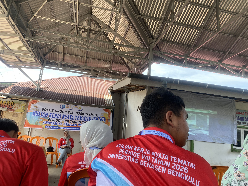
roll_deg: -5.4
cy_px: 93
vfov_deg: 53.1
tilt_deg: +13.2
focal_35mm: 26
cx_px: 124
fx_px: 186
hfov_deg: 67.3
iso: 32
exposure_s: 1/375
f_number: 1.8
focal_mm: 4.25
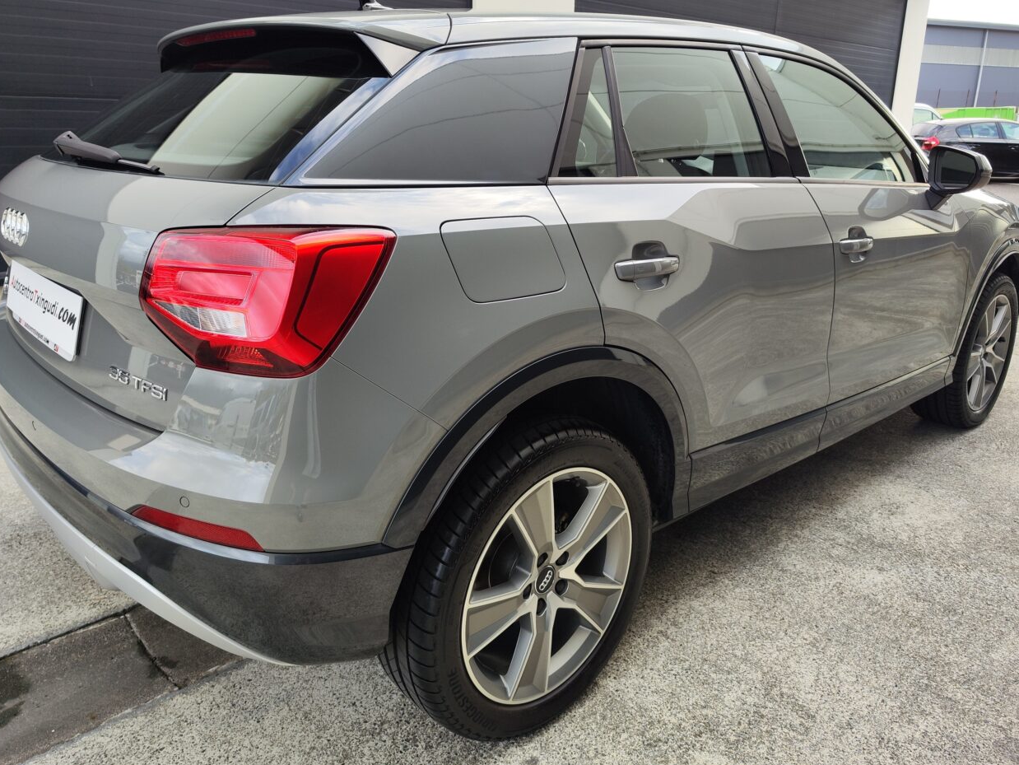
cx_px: 490
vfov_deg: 53.0
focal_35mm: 26
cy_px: 352
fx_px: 766
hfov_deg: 67.3
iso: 50
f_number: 1.69
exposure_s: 1/153
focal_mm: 7.01
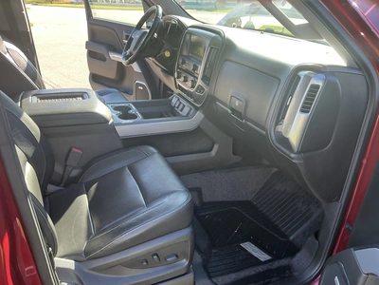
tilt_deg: -26.9
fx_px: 307
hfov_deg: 63.4
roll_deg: -3.6
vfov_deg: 49.7
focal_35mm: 28
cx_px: 190
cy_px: 142
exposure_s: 1/122
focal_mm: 3
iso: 32
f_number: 1.8
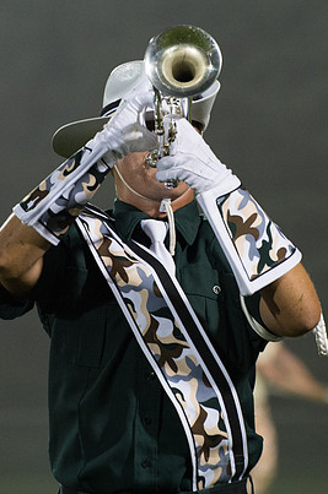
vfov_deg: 5.1
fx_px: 5504
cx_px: 190
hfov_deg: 3.4
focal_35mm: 401
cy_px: 181
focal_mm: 185
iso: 3600
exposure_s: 1/160
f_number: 5
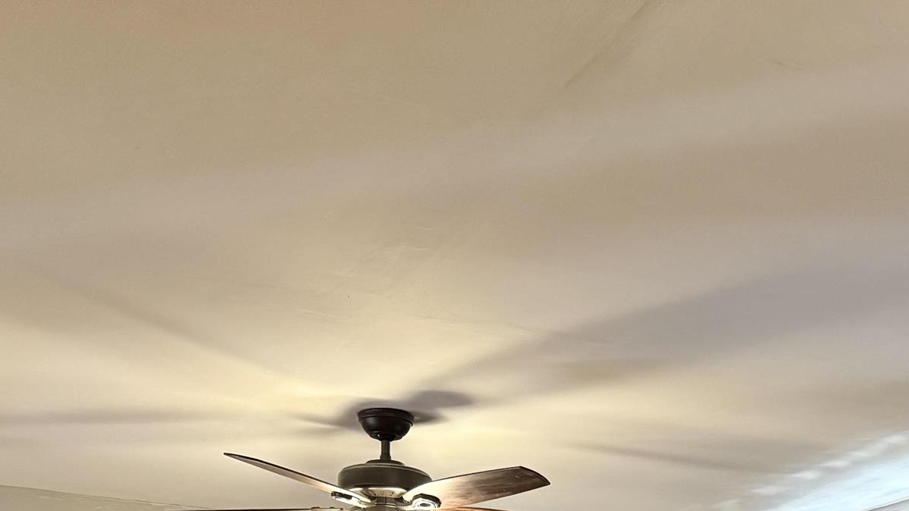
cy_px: 870
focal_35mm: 67
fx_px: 1615
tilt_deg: -0.7
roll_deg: -1.5
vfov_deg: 15.8
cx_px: 577
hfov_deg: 31.3
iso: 640
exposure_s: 1/60
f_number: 1.78
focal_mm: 6.76
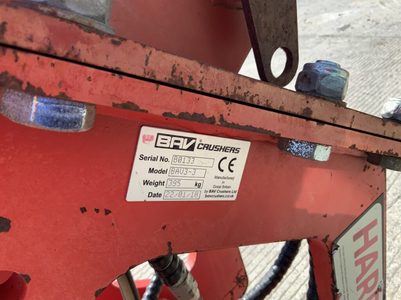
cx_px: 200
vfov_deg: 48.2
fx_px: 336
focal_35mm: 29
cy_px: 150
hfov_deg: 61.7
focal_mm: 3
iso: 16
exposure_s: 1/329
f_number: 1.8
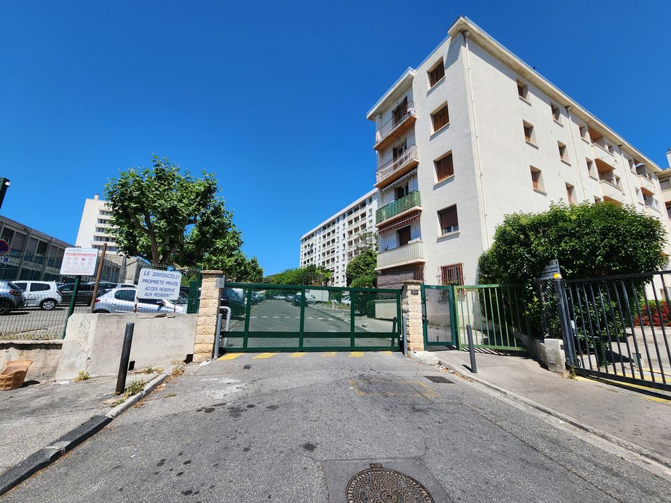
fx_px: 252
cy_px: 252
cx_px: 336
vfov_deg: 89.9
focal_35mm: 13
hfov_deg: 106.2
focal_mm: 2.2
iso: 50
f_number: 2.2
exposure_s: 1/1839
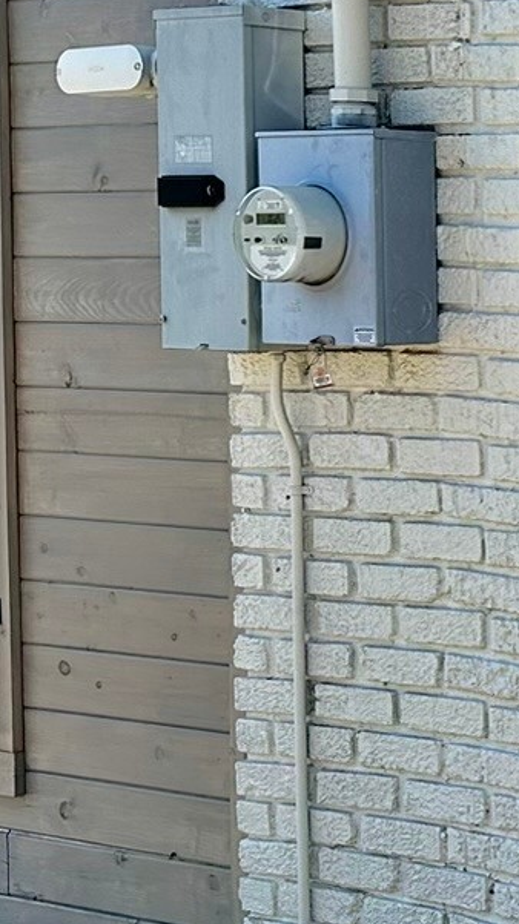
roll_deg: -0.3
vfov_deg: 23.9
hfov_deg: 10.1
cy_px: 336
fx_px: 2180
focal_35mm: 89
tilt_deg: -1.6
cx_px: 1560
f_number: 1.78
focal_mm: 6.86
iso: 80
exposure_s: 1/2028
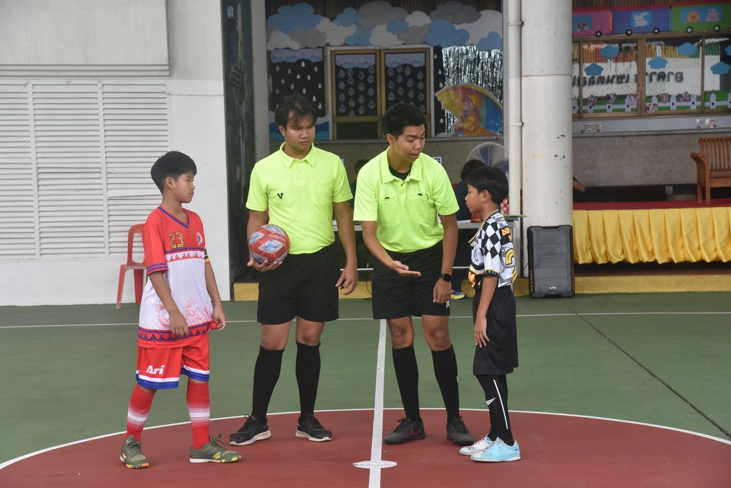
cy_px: 244
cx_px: 366
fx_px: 1747
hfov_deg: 23.6
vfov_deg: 15.9
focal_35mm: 86
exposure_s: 1/250
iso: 2000
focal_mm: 86
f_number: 5.6
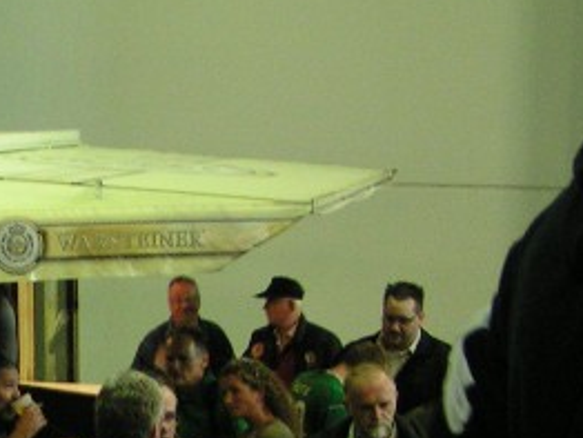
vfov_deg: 12.6
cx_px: -260
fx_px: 1955
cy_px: 442
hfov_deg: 15.7
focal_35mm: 116
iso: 200
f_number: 2.8
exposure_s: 1/20
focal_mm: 5.8
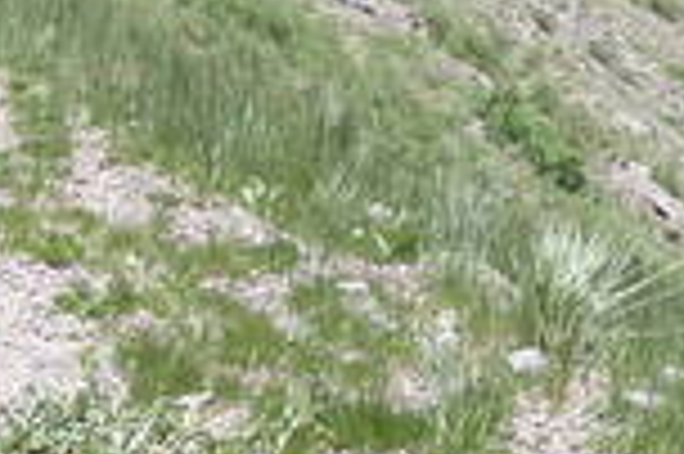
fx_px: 2600
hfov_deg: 14.1
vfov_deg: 9.8
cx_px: 990
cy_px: -146
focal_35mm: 137
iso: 125
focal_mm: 7.3
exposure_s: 1/400
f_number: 4.7
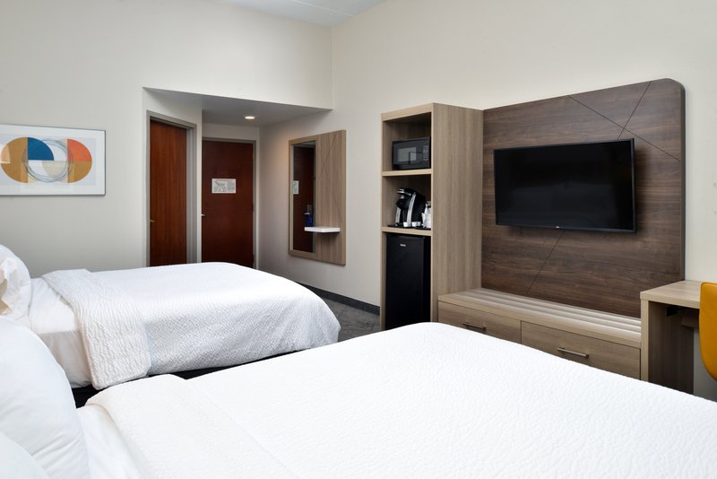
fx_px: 478
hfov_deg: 73.7
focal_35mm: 24
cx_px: 358
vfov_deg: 53.2
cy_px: 240
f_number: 13
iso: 640
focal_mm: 24
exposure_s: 1/40
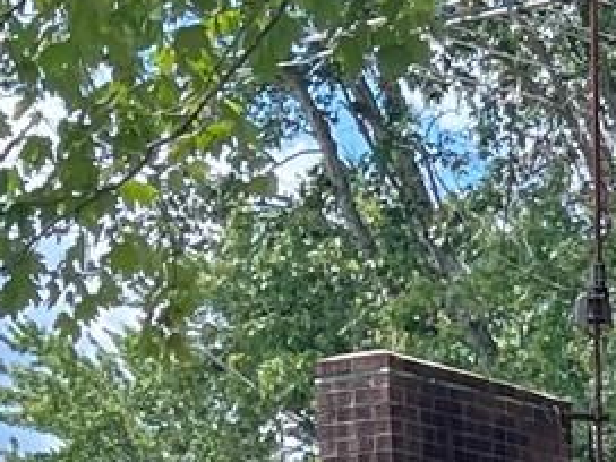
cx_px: 1341
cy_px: 1422
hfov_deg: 9.3
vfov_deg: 6.8
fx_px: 3488
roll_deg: +1.2
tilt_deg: -5.6
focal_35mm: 196
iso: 50
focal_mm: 5.1
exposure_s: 1/777
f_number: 1.6
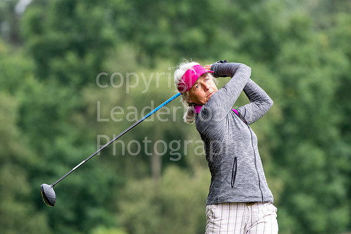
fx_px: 5120
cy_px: 117
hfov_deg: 3.9
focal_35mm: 525
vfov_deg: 2.6
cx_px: 176
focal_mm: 350
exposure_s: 1/1000
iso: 1250
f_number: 5.6
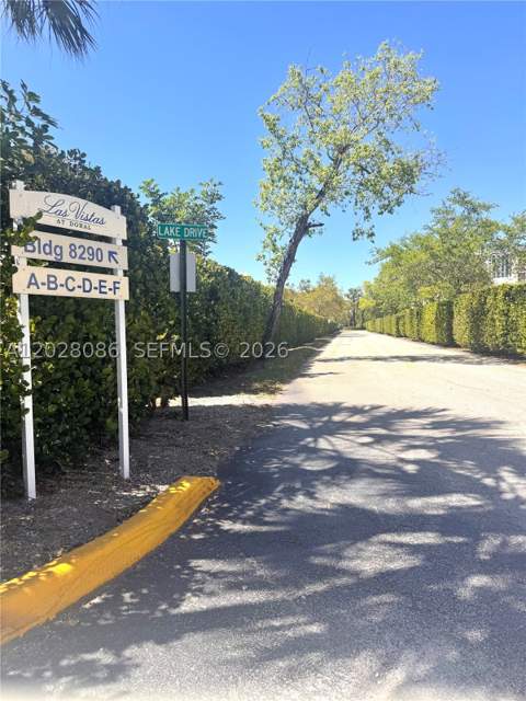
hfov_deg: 56.8
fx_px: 486
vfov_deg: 71.6
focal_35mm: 24
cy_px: 350
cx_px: 263
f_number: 1.78
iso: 80
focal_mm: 6.76
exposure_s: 1/2959
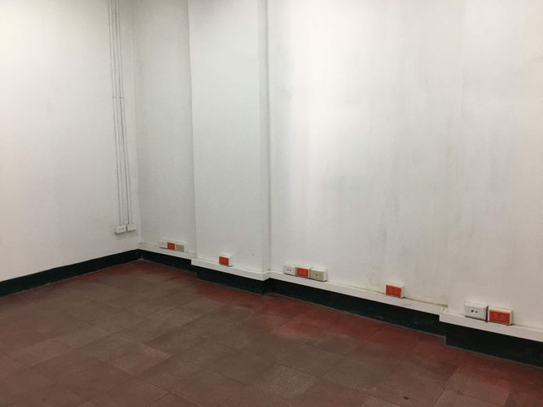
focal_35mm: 29
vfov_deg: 48.2
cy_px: 204
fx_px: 455
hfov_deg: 61.7
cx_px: 272
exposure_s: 1/33
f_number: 2.2
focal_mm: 4.15
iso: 40
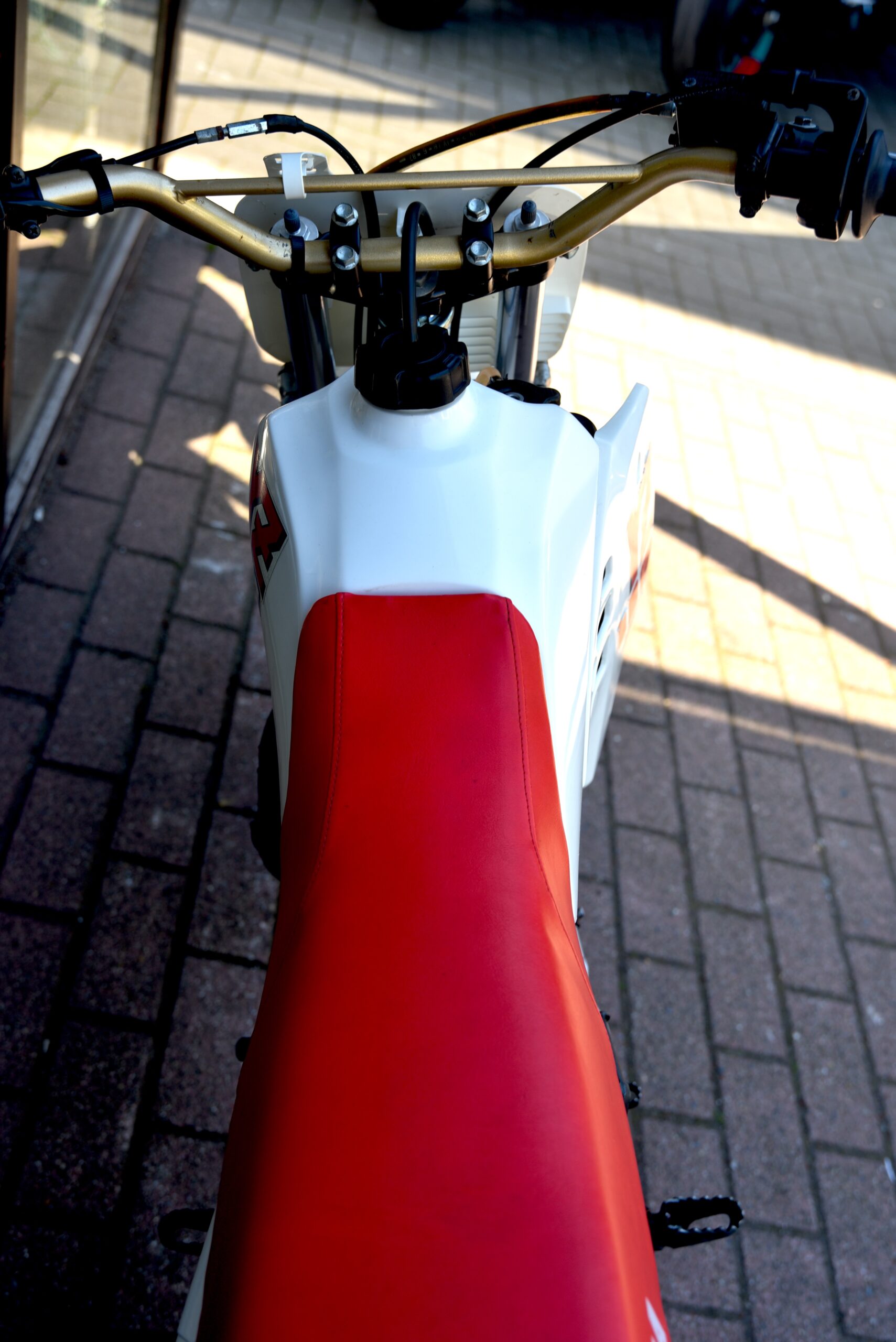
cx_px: 448
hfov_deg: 35.1
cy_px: 671
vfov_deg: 50.7
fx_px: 1417
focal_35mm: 38
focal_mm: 38
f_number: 5
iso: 100
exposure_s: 1/80
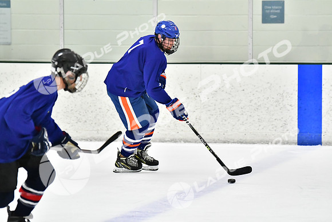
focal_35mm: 225
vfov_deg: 6.1
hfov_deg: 9.1
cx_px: 166
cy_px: 111
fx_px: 2075
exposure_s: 1/1600
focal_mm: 150
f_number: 2.8
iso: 6400
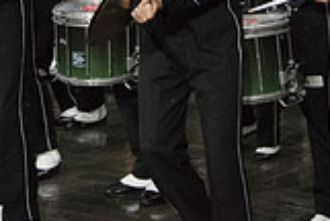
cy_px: -154
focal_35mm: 144
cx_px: 64
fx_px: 1322
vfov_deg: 9.2
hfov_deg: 14.1
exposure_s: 1/4000
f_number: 2.8
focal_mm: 40
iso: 10000
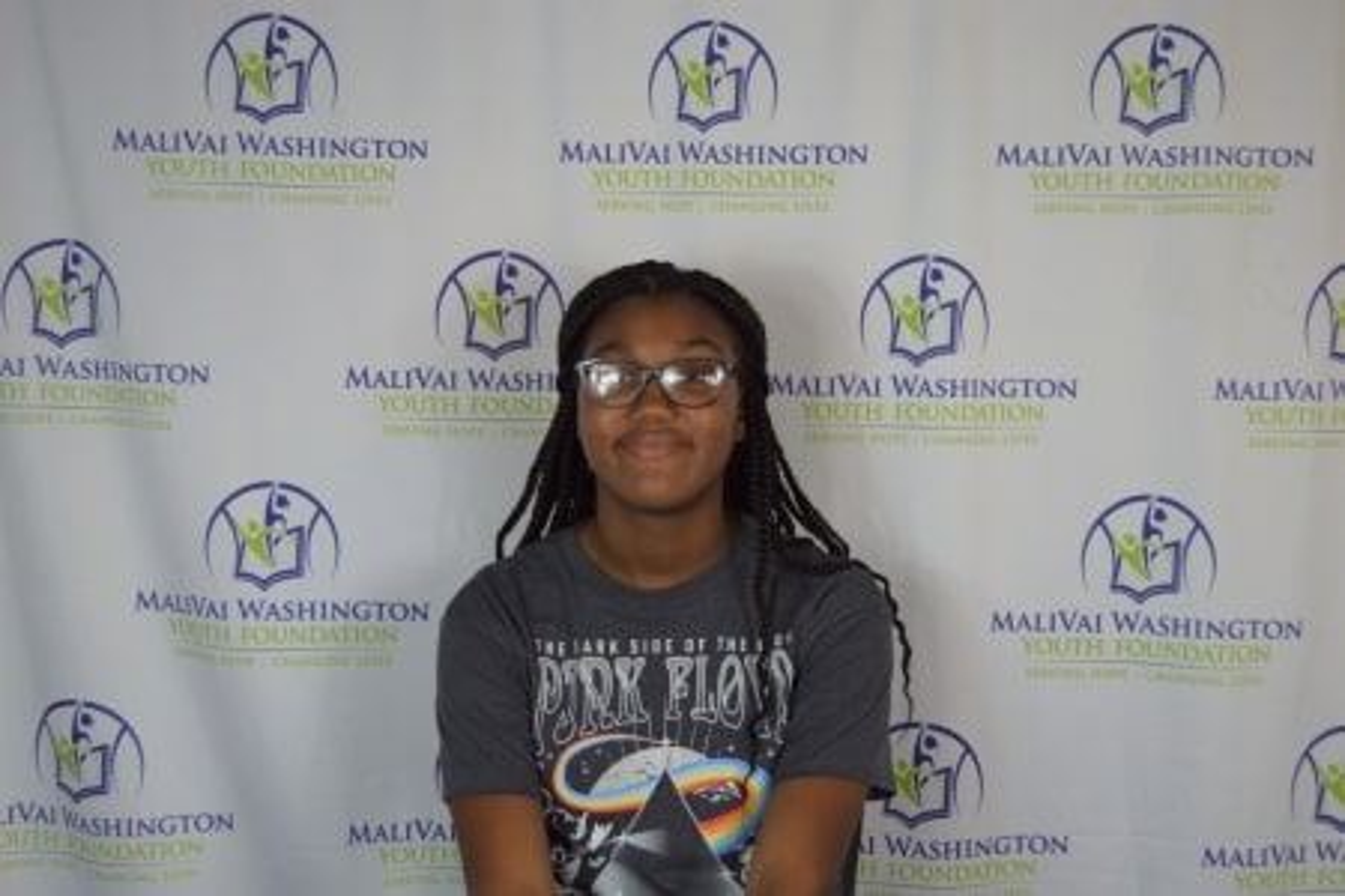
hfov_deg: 42.3
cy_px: 448
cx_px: 672
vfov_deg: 28.9
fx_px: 1737
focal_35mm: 46
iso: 400
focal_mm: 31
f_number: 4.2
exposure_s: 1/125
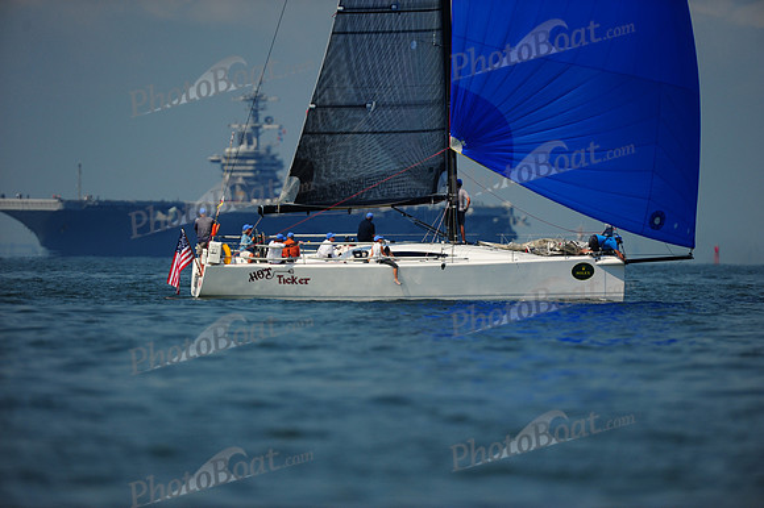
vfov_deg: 2.3
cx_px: 382
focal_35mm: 600
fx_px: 12726
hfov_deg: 3.4
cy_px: 254
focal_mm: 600
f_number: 4
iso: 250
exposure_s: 1/1600
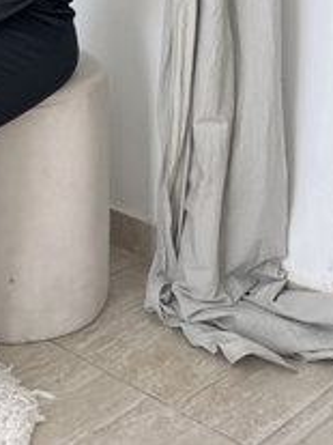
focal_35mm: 67
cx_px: -64
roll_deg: +0.3
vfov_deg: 25.2
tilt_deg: -0.9
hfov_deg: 20.5
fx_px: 860
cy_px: -126
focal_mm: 5.1
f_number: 1.6
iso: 64
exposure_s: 1/121
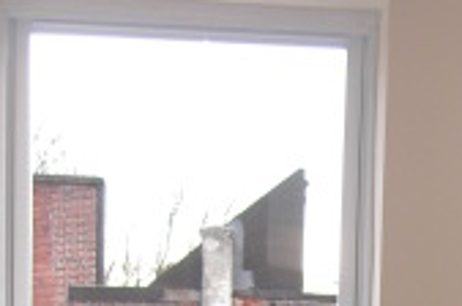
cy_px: 831
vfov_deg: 8.1
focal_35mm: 150
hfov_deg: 13.4
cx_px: 503
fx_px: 1921
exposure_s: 1/80
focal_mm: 7.9
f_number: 2.8
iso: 100
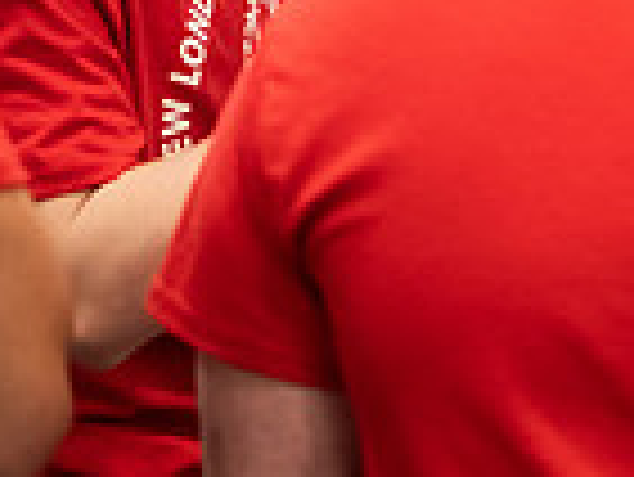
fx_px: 4051
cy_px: -187
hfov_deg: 8.7
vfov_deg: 6.7
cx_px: 1007
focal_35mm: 221
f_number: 3.2
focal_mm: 56
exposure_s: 1/200
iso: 4000
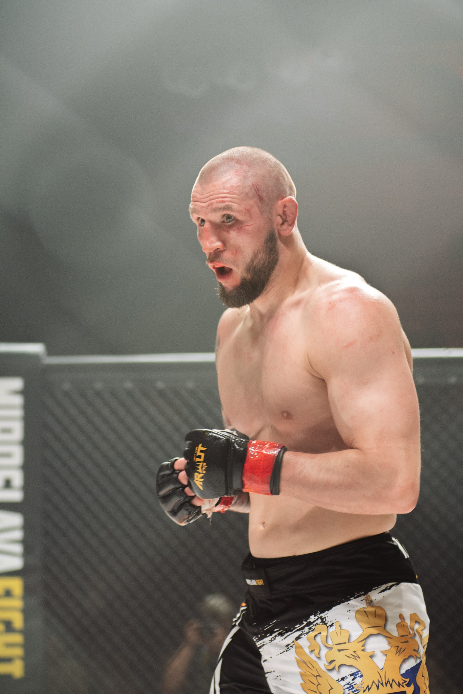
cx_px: 232
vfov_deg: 25.4
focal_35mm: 80
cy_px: 347
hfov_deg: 17.1
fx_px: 1542
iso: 900
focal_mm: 80
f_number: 4
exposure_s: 1/320
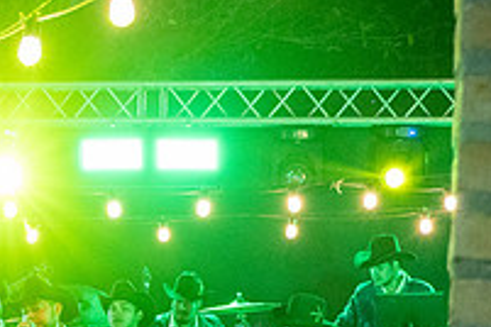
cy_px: 503
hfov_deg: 10.1
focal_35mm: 200
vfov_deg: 6.8
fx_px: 2728
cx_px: -81
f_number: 5.6
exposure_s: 1/80
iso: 2500
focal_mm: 58
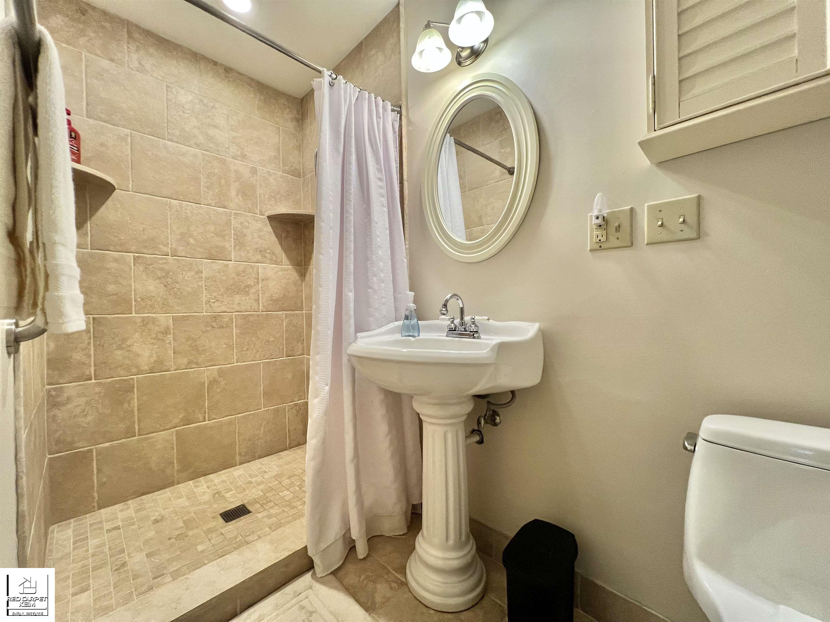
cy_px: 311
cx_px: 415
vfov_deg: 89.9
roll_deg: +1.1
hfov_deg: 106.2
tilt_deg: -1.0
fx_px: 312
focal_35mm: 13
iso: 250
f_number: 1.8
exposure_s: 1/120
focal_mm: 1.57
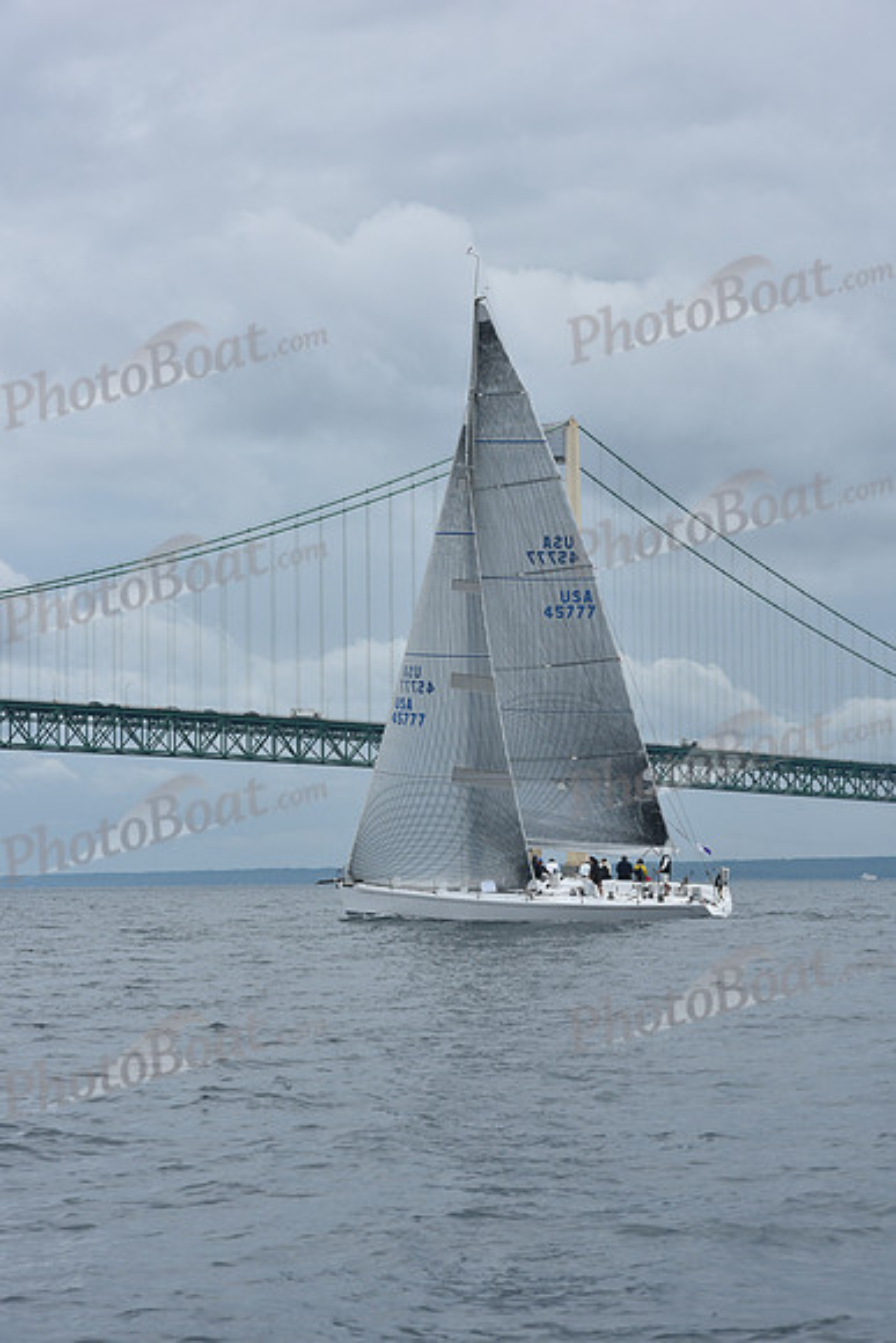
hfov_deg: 14.0
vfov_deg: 20.8
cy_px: 672
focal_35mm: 98
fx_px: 3656
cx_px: 448
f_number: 9
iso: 250
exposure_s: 1/800
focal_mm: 98
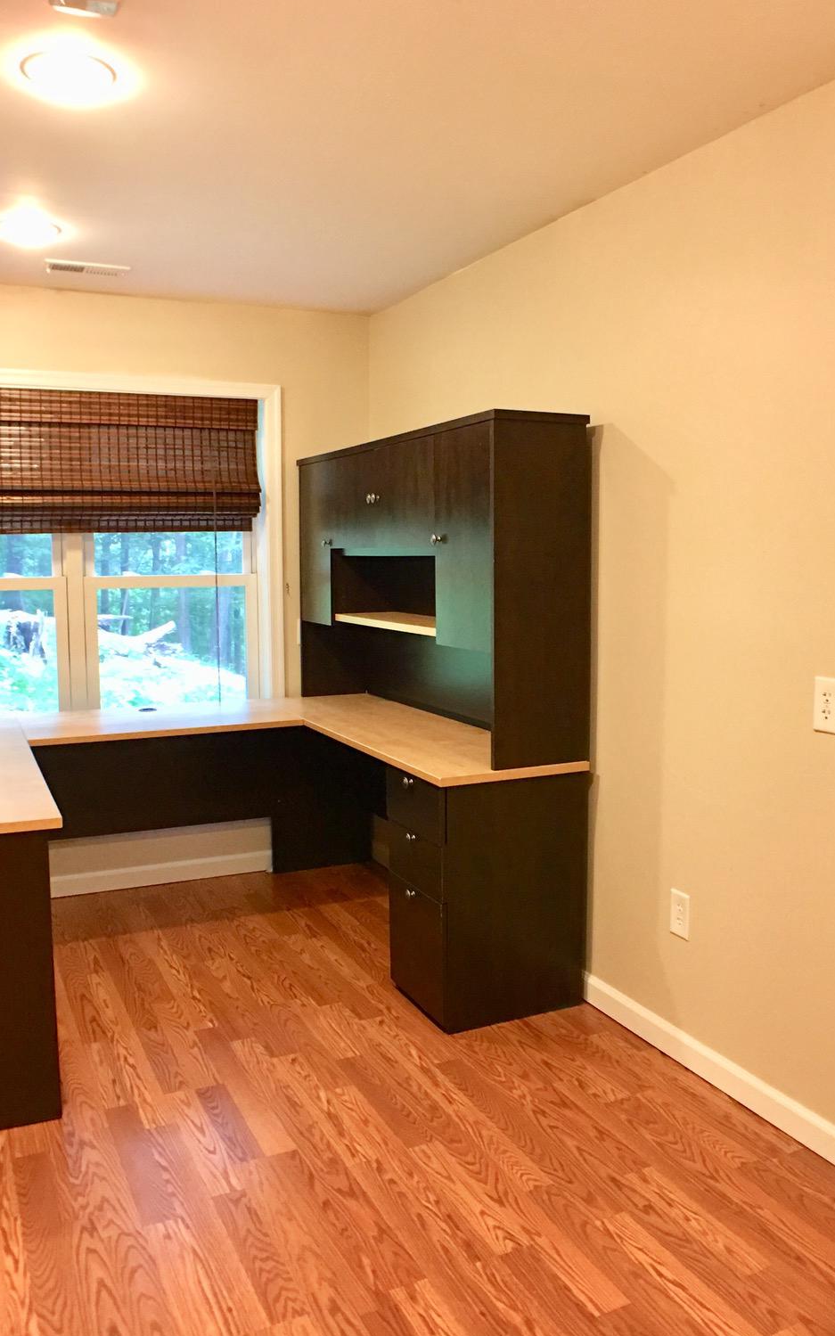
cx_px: 456
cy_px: 656
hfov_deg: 30.5
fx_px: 1529
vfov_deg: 47.2
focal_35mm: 42
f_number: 2.2
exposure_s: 1/15
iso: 80
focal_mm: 4.15
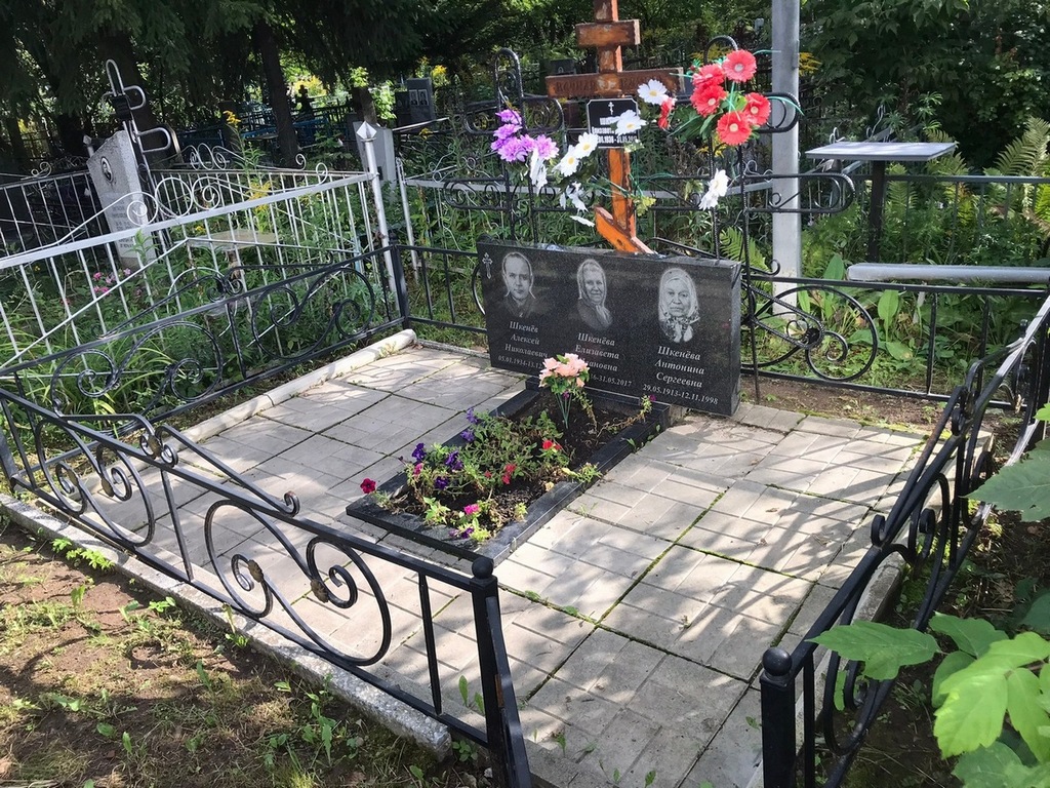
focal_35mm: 28
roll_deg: +7.7
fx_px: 849
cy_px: 394
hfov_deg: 63.4
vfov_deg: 49.7
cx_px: 525
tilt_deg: -22.8
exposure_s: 1/526
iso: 20
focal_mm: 3.99
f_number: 1.8
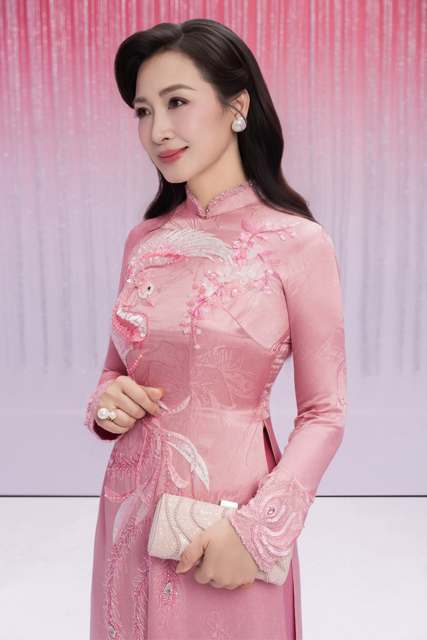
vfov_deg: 36.2
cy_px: 320
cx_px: 214
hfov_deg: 24.6
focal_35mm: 55
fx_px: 978
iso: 250
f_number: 6.3
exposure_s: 1/160
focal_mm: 55
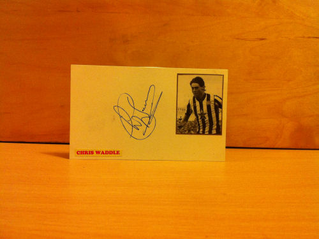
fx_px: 323
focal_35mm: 35
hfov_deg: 52.6
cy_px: 120
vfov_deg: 40.7
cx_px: 160
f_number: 2.8
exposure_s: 1/17
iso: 250
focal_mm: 3.85
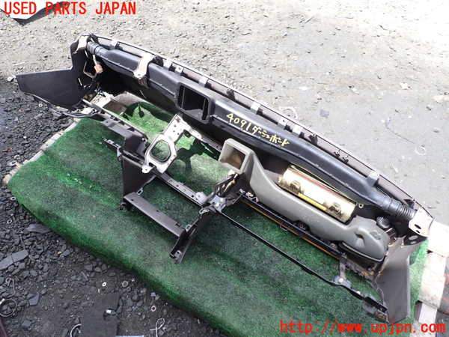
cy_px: 168
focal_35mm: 25
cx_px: 224
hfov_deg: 69.4
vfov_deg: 54.9
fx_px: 324
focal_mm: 4.5
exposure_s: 1/250
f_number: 2.8
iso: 100
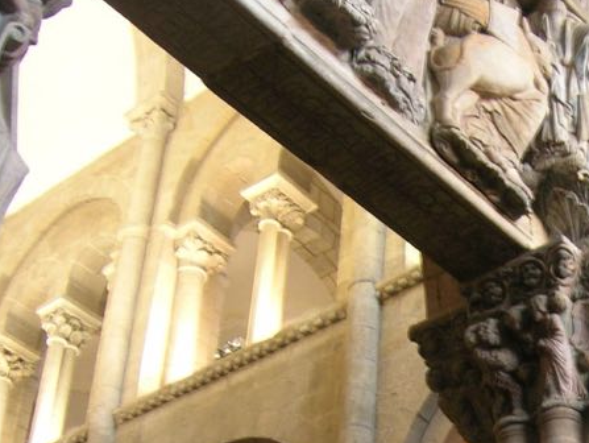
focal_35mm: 76
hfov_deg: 24.6
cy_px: 465
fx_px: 1294
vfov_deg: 18.8
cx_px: 571
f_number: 2.9
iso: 54
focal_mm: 5.7
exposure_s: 1/3.4
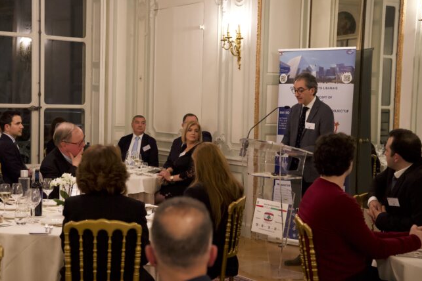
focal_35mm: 61
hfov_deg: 32.6
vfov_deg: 22.1
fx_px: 719
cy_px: 145
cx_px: 177
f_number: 4
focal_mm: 51.3
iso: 10000
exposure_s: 1/160
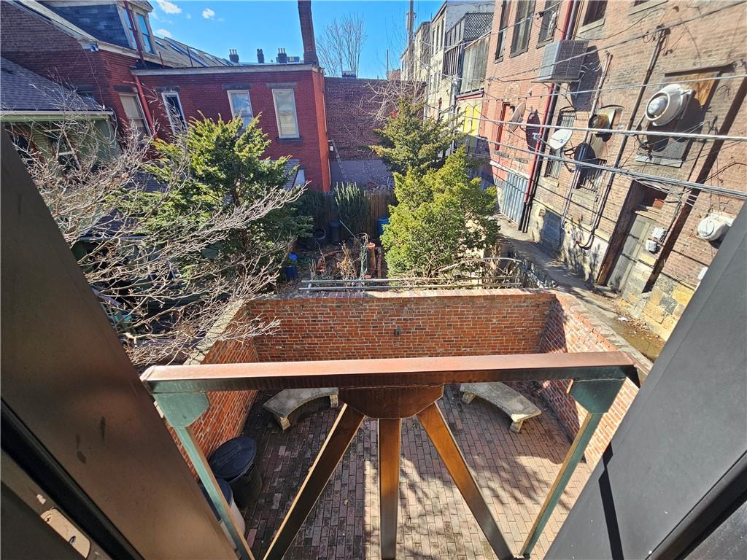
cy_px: 280
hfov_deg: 106.2
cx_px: 374
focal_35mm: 13
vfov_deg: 89.9
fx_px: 281
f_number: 2.2
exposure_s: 1/407
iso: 50
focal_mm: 2.2
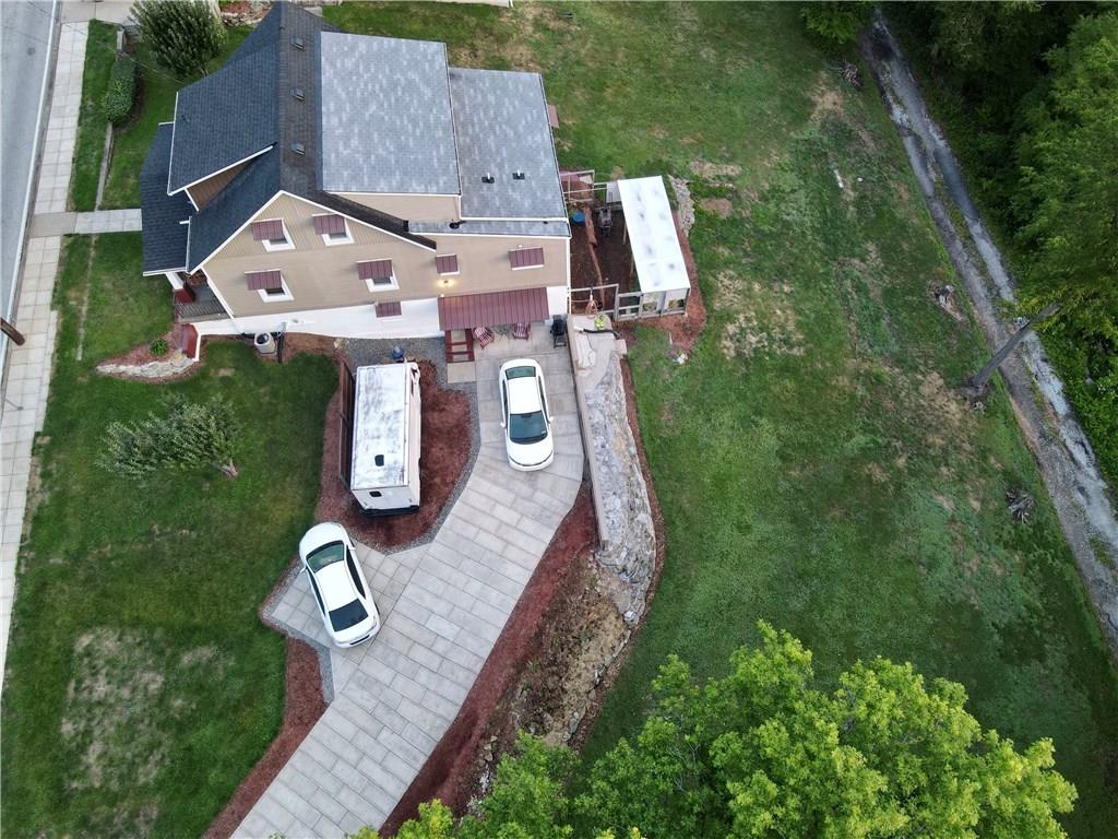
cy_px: 420
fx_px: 775
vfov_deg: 56.8
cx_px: 559
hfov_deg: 71.6
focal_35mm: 24
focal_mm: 4.5
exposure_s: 1/15
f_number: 2.8
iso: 290
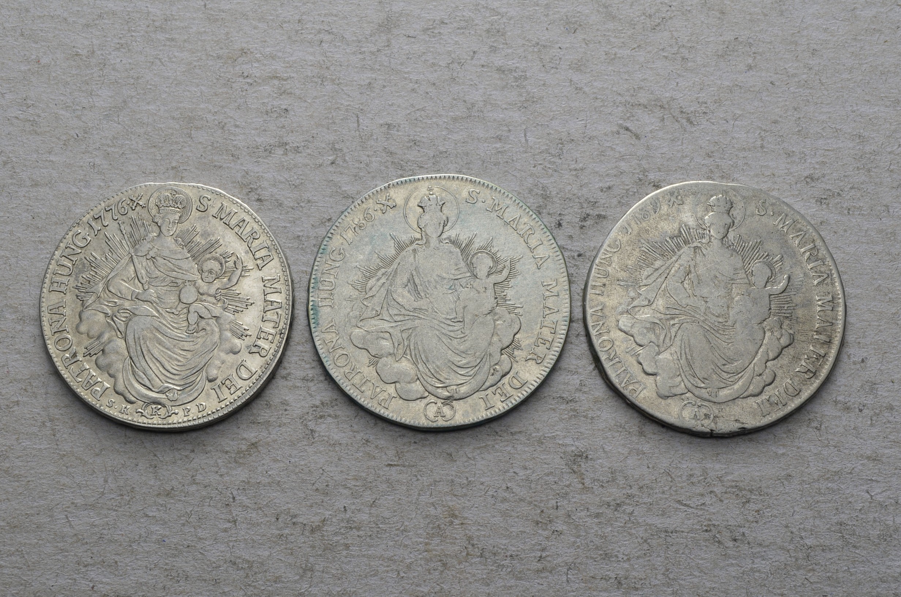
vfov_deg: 22.5
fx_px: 1499
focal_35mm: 60
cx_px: 450
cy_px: 298
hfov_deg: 33.5
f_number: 14
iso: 400
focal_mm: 40
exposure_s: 1/250
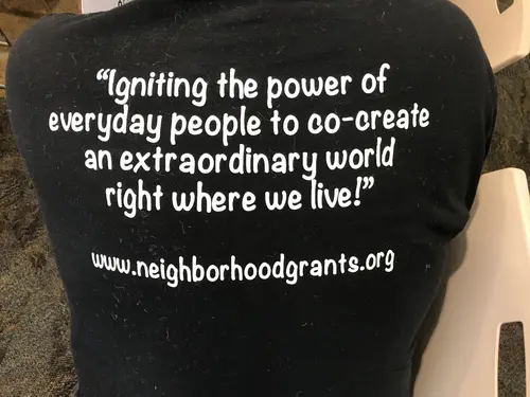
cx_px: 265
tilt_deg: -59.3
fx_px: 429
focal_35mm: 28
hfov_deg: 63.4
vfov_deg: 49.7
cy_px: 198
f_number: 1.8
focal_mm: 3.99
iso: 40
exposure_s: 1/15
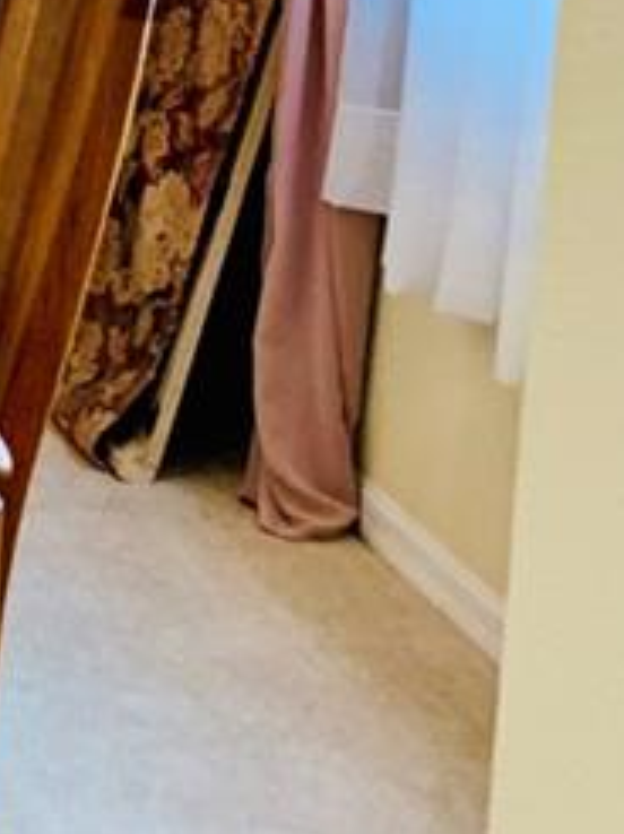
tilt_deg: -7.2
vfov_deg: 15.0
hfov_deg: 10.3
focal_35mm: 127
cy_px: -190
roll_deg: -2.4
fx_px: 3058
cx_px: -787
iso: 160
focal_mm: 4.25
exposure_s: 1/60
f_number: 1.8
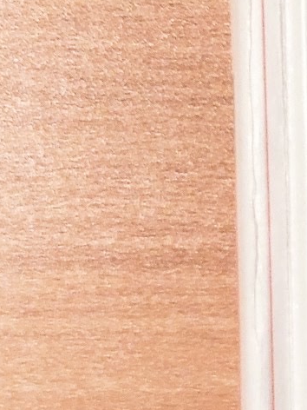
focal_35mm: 228
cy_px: 294
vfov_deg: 8.7
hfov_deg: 6.1
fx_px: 2696
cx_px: 858
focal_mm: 4.12
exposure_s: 1/20
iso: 64
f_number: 2.4
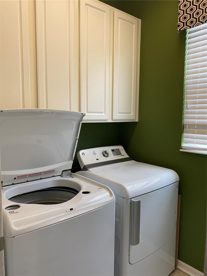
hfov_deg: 53.1
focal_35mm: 26
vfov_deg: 67.3
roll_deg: +0.5
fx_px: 207
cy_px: 138
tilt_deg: -5.4
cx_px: 104
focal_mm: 4.25
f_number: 1.8
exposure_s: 1/60
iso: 80
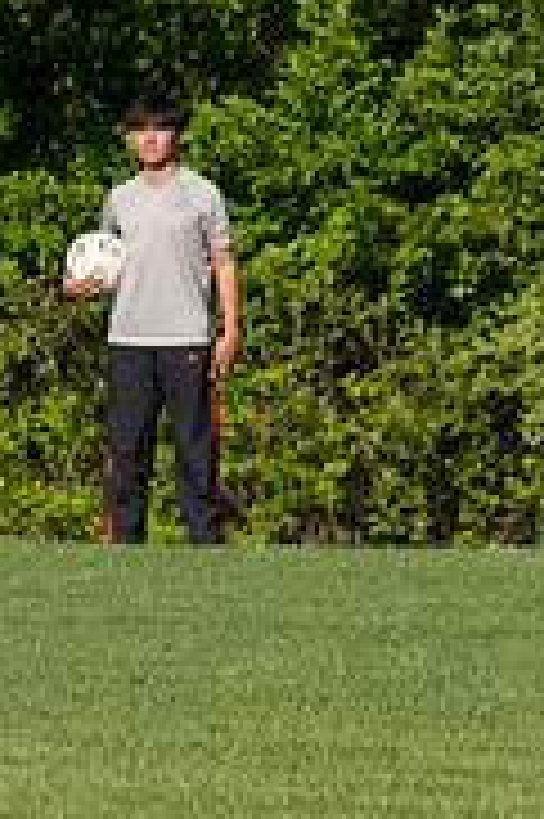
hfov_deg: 1.5
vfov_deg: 2.3
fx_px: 20642
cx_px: -715
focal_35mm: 909
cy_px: 428
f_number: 5.6
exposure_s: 1/1600
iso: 250
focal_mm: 190
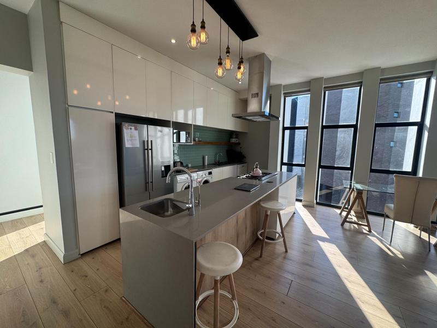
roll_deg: -1.1
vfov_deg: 85.7
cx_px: 218
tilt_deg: -6.8
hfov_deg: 102.1
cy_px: 164
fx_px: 177
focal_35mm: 14
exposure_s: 1/208
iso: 40
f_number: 2.2
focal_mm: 2.22
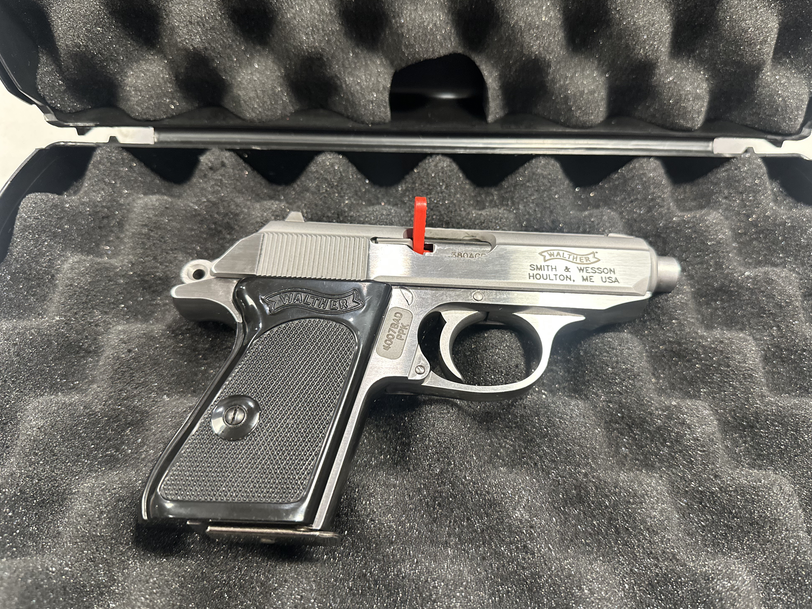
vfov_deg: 54.9
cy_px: 305
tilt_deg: -63.6
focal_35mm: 25
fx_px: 586
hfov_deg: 69.4
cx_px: 422
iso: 400
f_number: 1.78
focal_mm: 6.86
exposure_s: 1/60
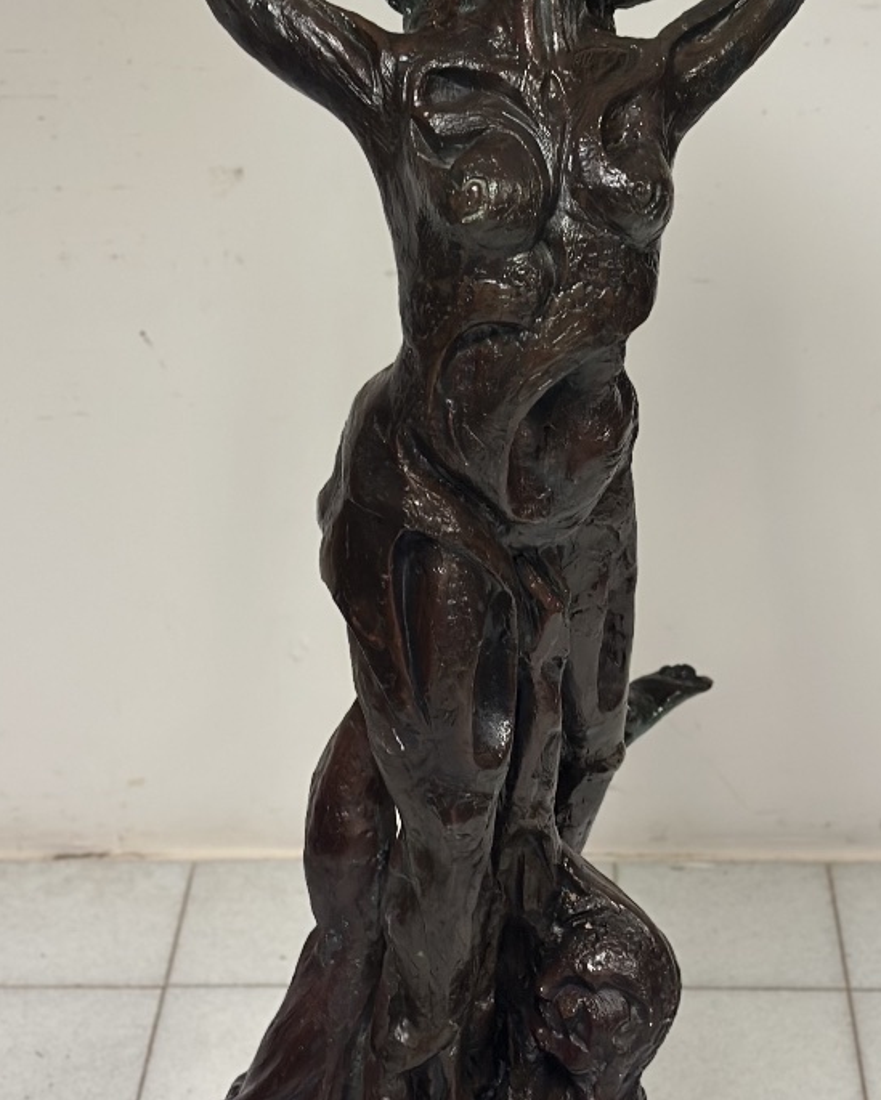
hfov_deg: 18.7
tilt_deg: -22.1
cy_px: 423
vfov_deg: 23.2
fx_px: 2672
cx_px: 507
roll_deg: +3.2
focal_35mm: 82
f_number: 1.78
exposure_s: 1/100
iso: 200
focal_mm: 6.86
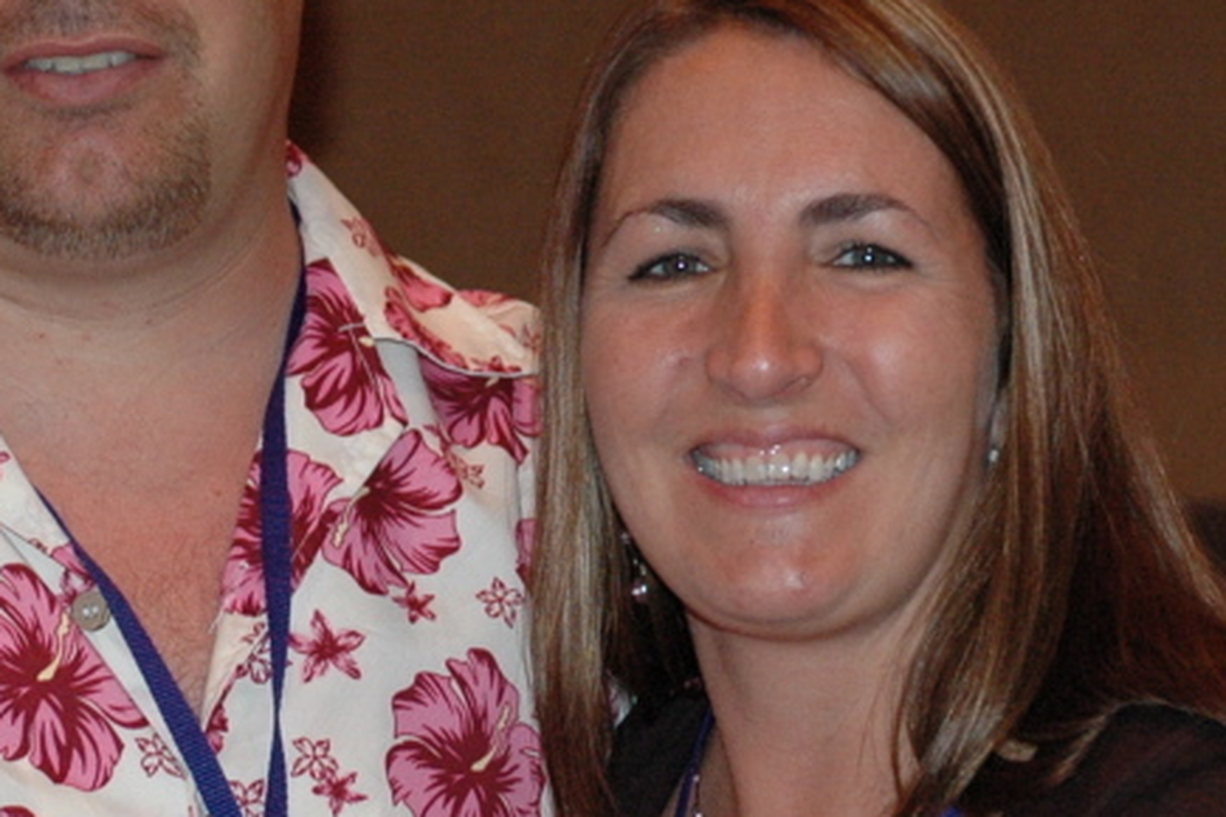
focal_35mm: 163
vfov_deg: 8.4
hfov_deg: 12.6
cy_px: 408
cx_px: 423
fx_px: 5558
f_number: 4.5
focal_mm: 45
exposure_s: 1/60
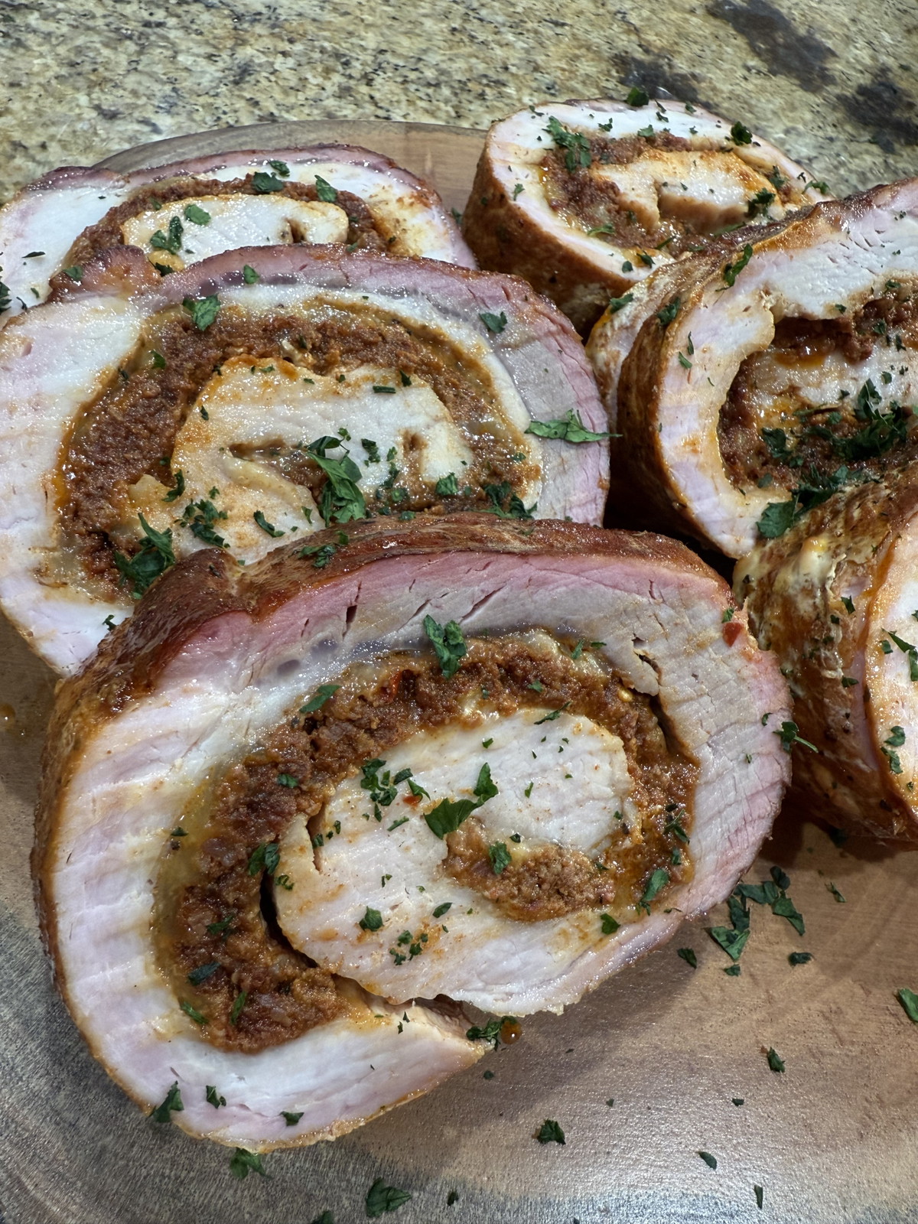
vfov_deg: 69.4
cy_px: 612
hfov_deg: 54.9
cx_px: 459
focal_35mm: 25
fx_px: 884
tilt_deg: -57.3
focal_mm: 2.22
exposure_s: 1/60
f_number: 2.2
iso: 250
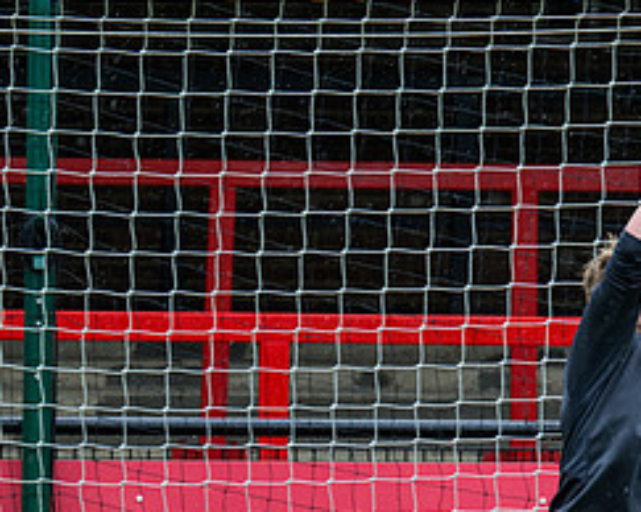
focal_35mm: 309
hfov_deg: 6.3
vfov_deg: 5.0
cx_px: 593
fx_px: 5857
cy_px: 614
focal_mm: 104
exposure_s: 1/1000
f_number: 4
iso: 400
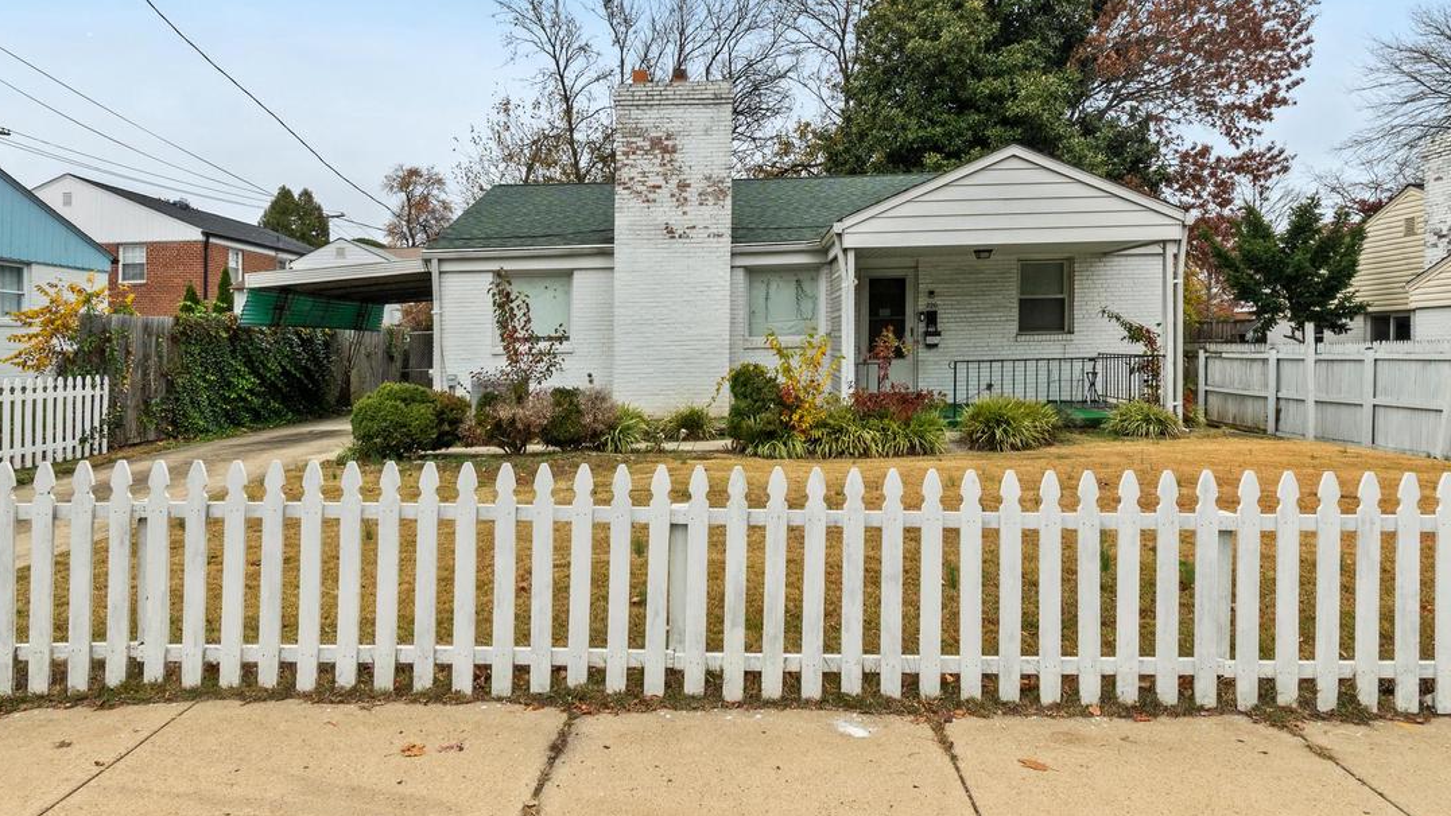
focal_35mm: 21
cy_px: 246
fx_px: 808
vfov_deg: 52.2
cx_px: 697
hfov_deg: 83.8
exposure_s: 1/250
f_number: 10
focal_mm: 10
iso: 200
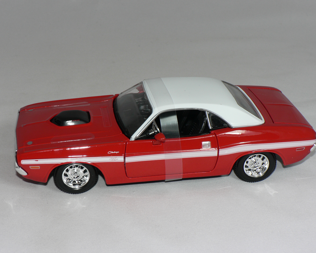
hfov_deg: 32.5
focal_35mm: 58
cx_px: 157
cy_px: 126
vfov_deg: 26.2
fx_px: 542
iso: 80
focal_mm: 9.2
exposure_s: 1/60
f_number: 4
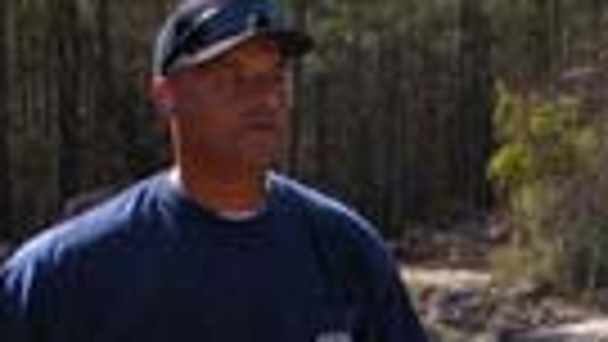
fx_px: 2161
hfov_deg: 16.0
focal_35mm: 134
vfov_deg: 8.8
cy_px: 544
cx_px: 423
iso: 100
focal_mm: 5.6
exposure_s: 1/413
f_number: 4.5
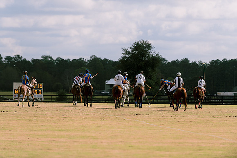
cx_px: 118
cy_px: 79
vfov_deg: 9.2
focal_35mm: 150
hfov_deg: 13.7
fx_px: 988
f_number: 4
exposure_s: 1/3200
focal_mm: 150
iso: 200
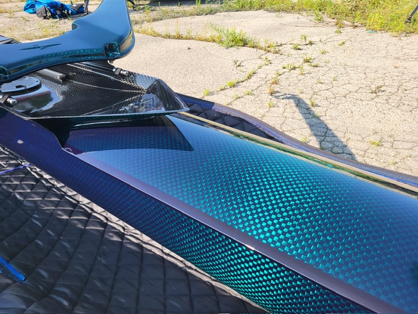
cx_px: 209
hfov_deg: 67.3
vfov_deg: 53.1
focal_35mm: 26
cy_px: 157
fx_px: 314
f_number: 1.8
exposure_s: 1/799
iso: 40
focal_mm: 5.4
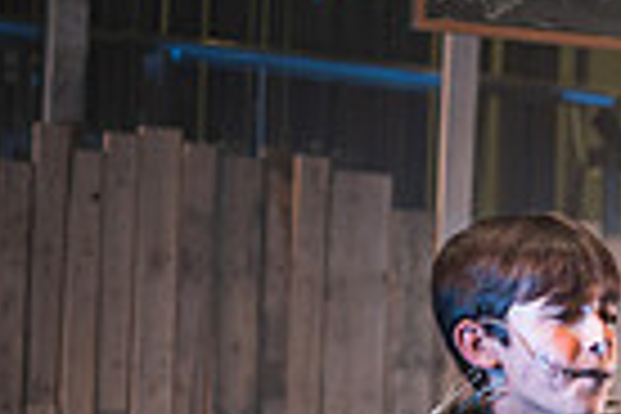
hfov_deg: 6.1
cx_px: 1362
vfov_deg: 4.1
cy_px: 845
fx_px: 5658
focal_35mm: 328
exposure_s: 1/40
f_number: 2.8
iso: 500
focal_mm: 74
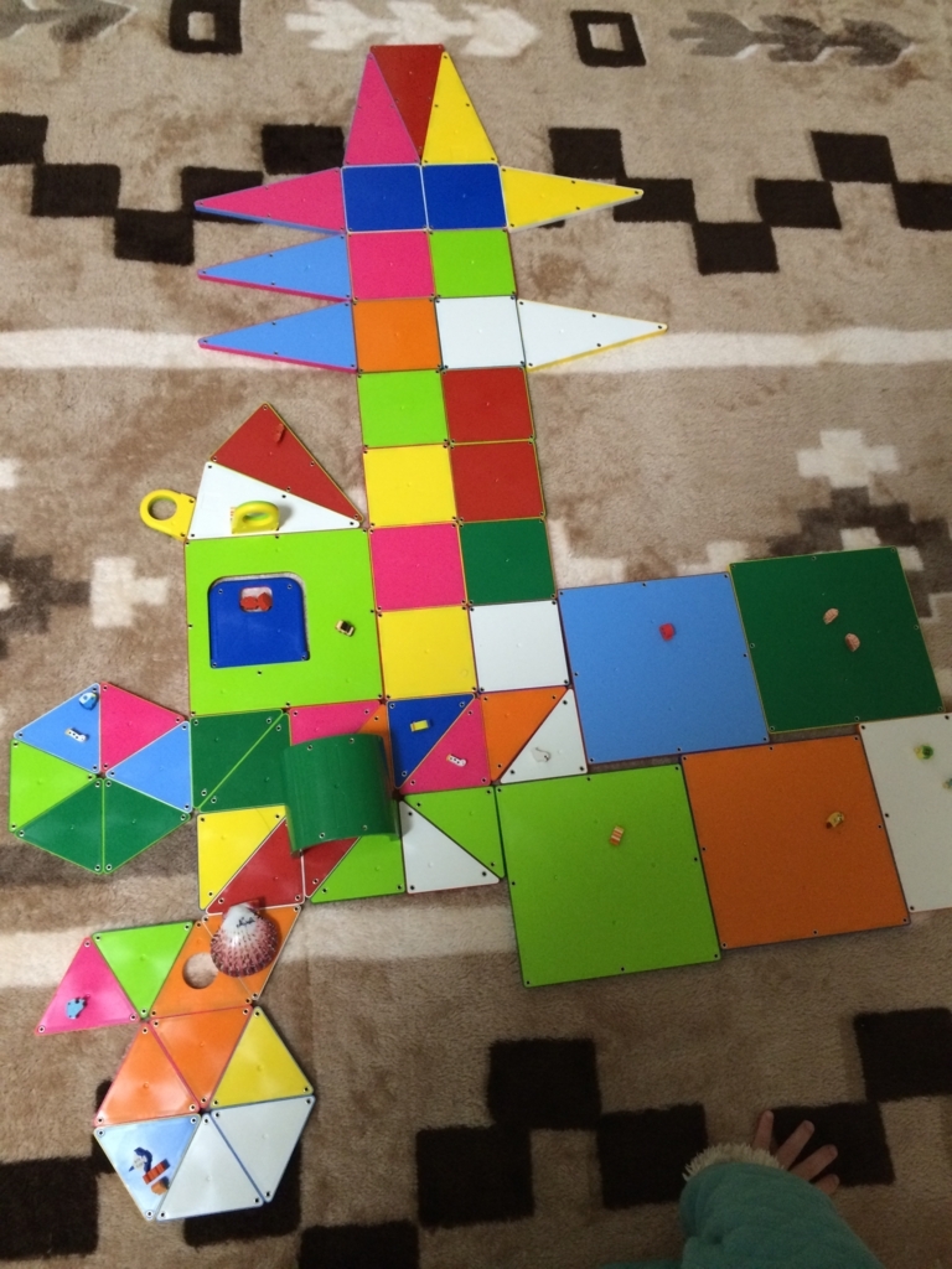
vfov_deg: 60.0
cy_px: 634
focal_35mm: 30
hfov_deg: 46.8
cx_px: 476
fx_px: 1100
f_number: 2.2
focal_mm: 4.12
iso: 200
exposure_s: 1/30
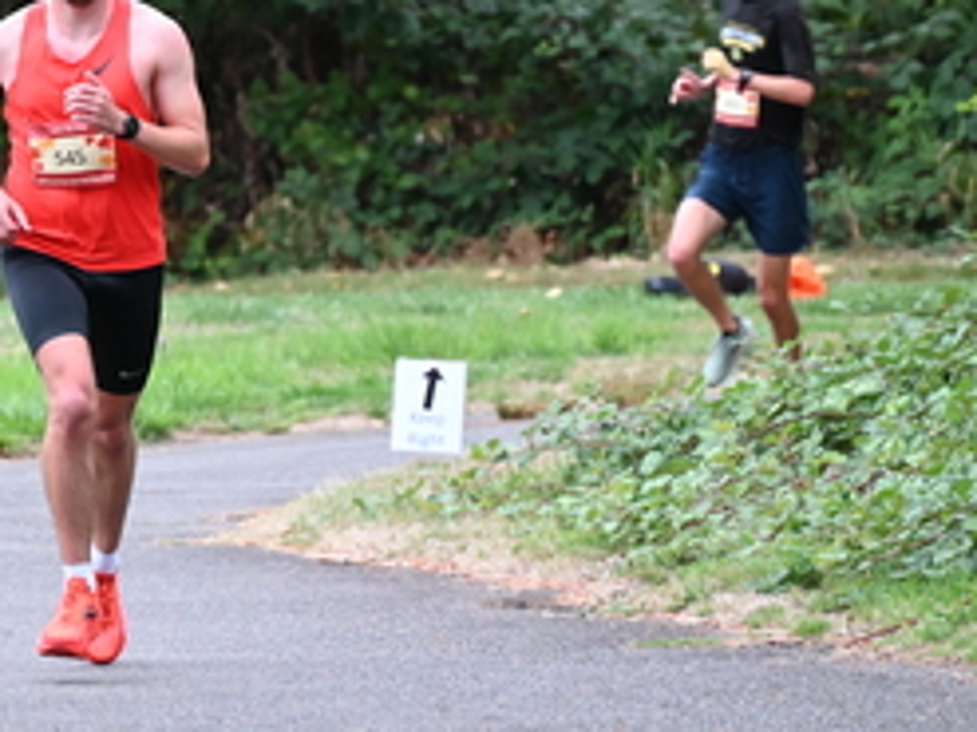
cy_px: 65
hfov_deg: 4.6
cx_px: 51
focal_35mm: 428
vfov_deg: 3.5
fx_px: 12074
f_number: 6.3
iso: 2800
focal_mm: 200
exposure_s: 1/250
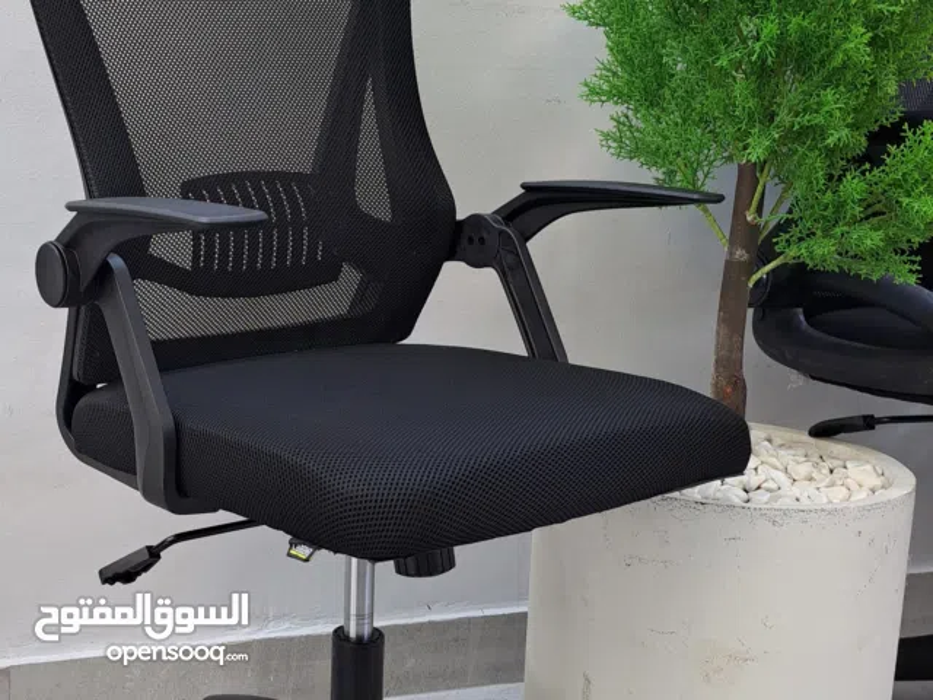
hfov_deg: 71.6
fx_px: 647
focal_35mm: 24
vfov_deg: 56.8
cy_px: 350
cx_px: 466
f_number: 1.8
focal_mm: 5.23
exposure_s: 1/50
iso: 50
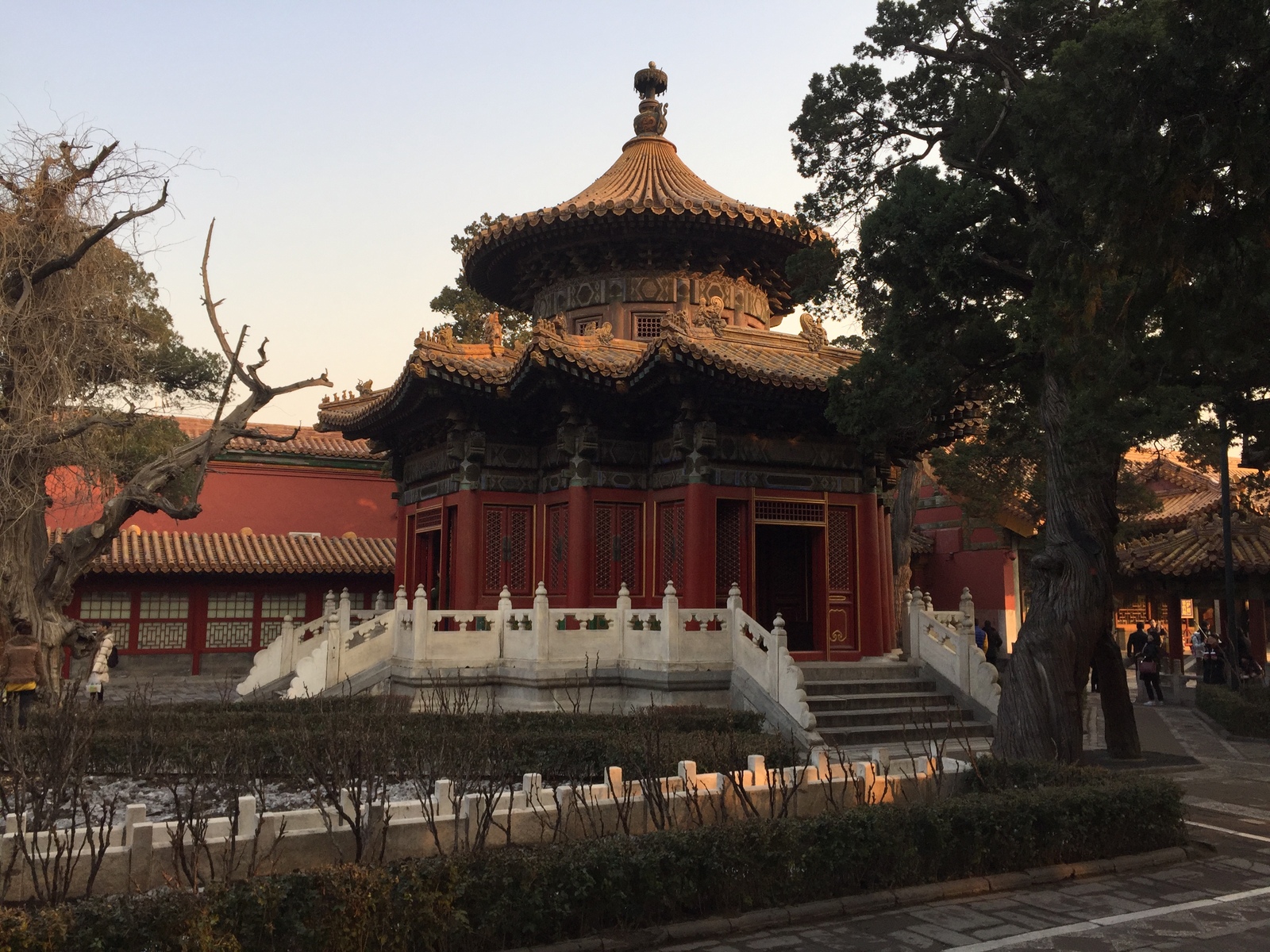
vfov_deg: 48.2
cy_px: 476
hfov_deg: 61.7
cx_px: 635
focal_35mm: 29
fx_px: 1064
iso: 32
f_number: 2.2
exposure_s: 1/434
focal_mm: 4.15
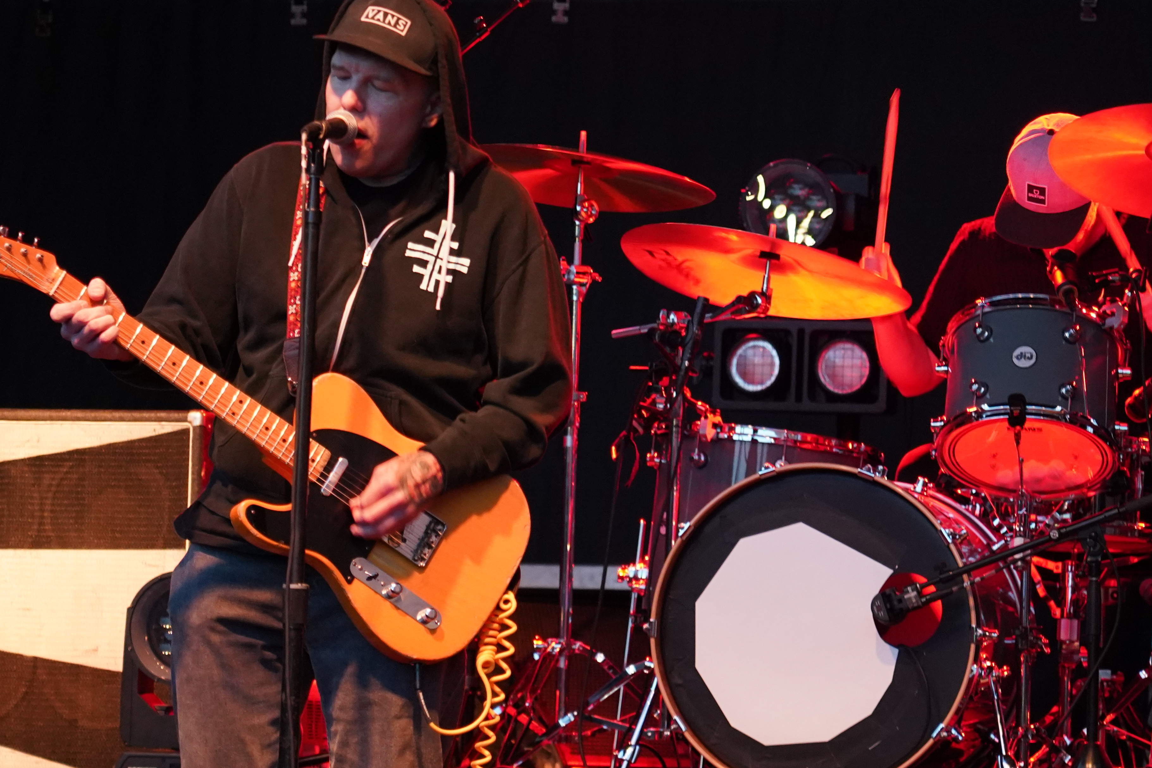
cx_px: 590
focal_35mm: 173
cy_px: 287
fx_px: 5536
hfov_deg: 11.9
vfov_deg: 7.9
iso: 5000
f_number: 4
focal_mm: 105
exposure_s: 1/160
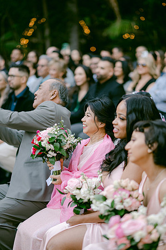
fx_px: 589
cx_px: 83
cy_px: 125
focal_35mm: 85
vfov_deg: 23.9
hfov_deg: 16.0
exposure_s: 1/250
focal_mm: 85
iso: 200
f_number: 2
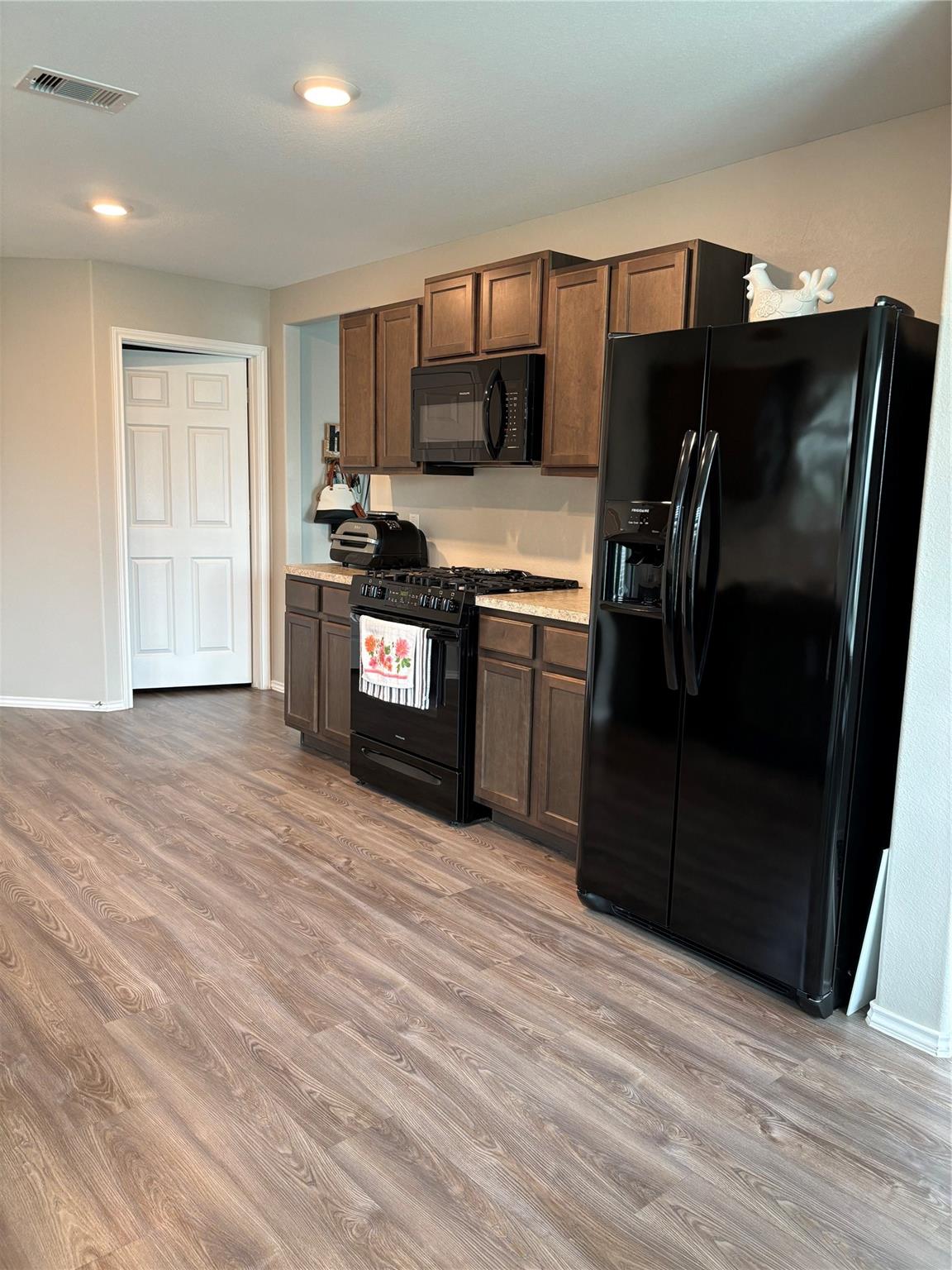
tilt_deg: -8.7
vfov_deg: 67.3
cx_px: 476
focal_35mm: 26
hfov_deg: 53.1
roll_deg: -1.2
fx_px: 953
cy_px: 635
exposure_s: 1/60
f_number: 1.6
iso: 125
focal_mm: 5.96
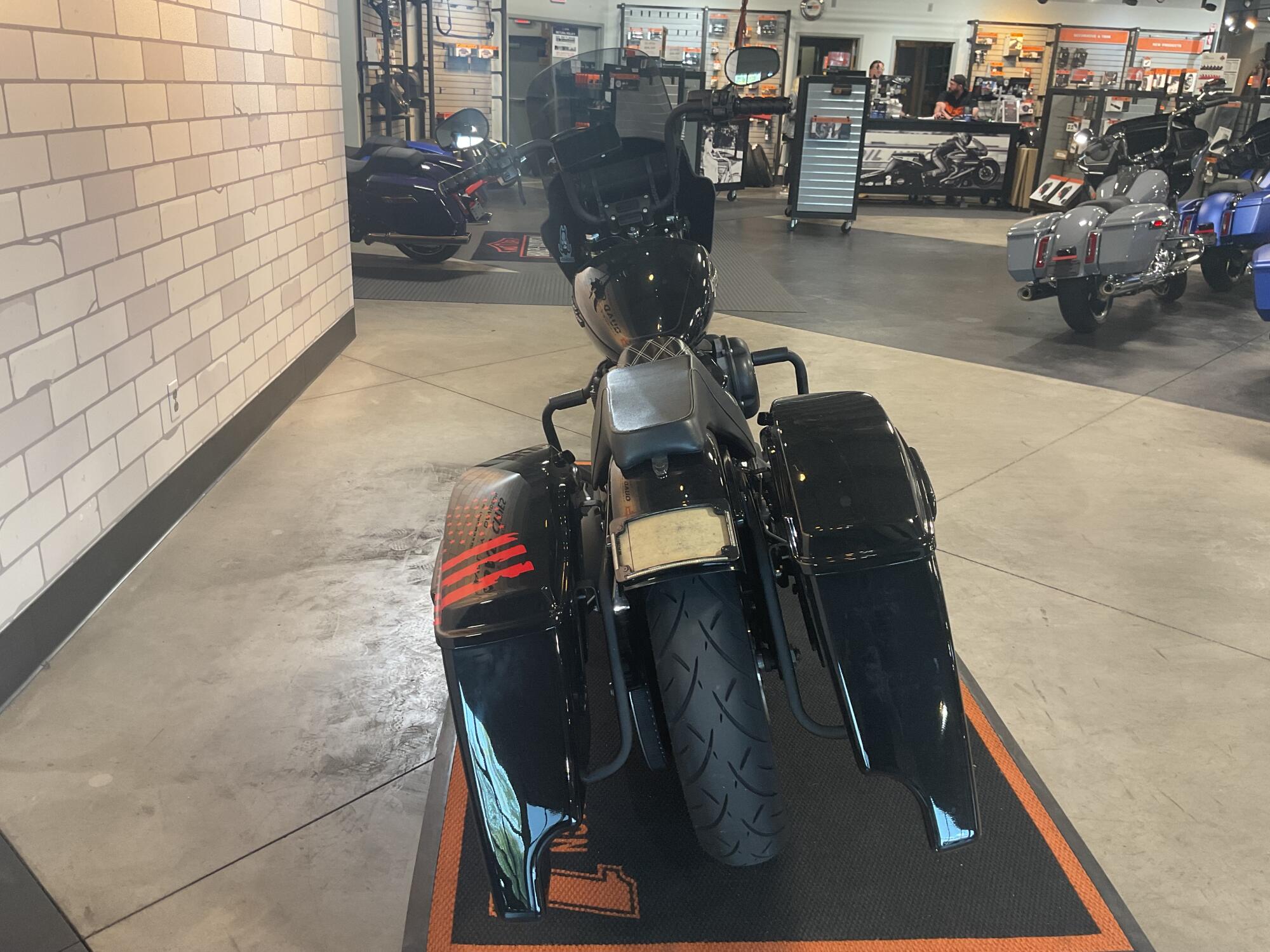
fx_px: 1064
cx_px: 635
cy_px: 476
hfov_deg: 61.7
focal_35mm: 29
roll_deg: -1.5
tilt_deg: -20.8
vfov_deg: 48.2
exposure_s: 1/50
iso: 80
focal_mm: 3
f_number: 1.8
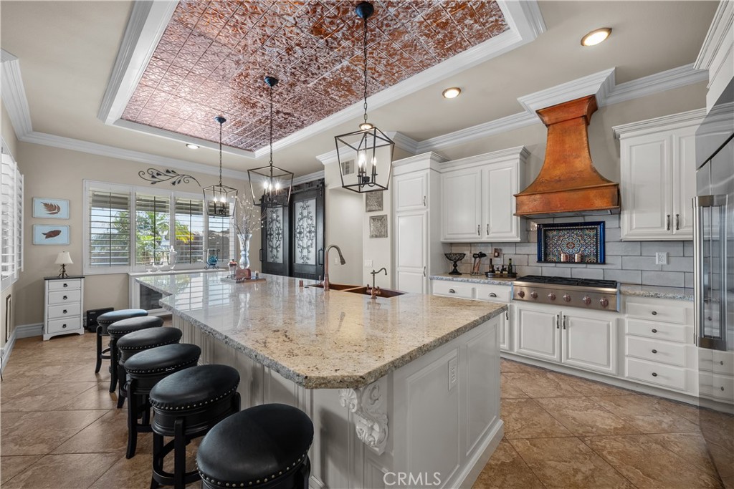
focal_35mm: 13
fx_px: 265
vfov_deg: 85.4
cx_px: 367
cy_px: 244
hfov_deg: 108.3
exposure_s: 1
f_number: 9
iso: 125
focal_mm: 13
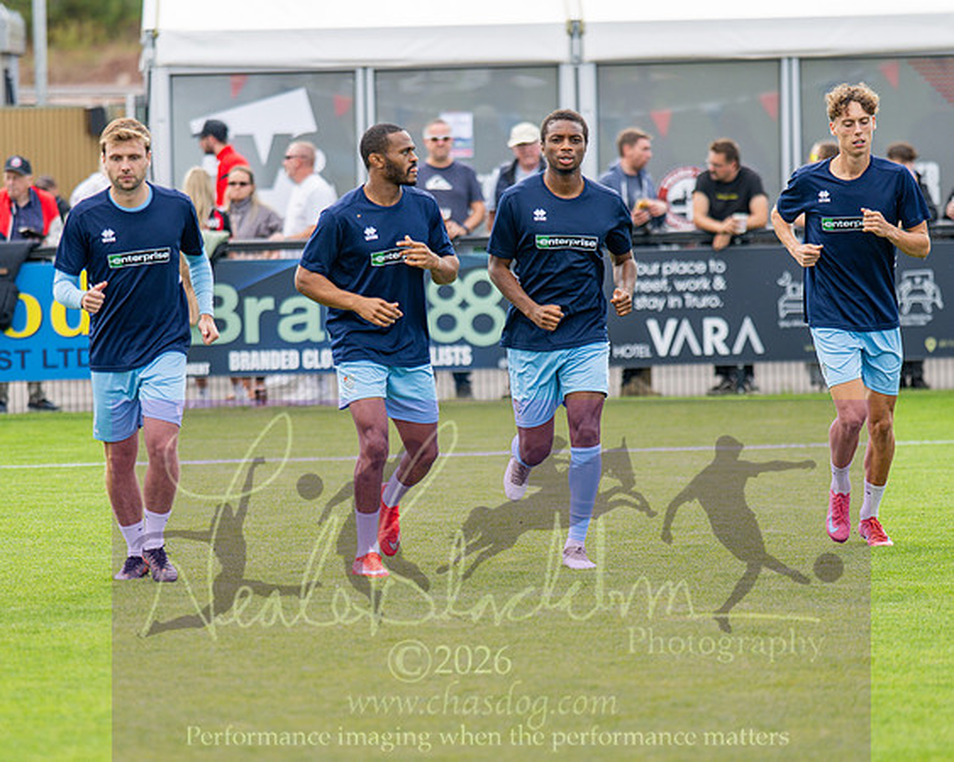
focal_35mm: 228
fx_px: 6424
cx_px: 396
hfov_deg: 8.5
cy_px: 381
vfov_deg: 6.8
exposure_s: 1/2000
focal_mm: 135
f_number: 1.8
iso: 100
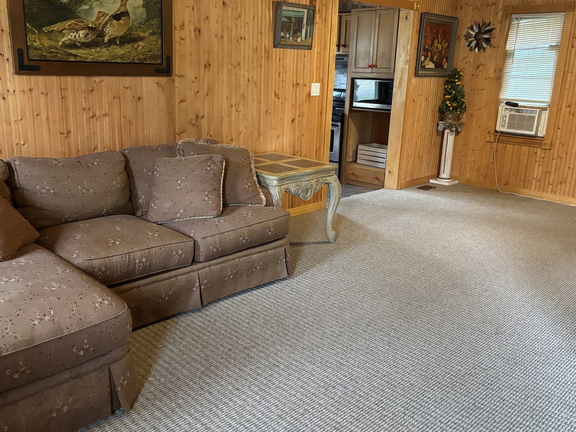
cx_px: 282
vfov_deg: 44.2
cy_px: 202
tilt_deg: -14.7
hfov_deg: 56.8
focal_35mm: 32
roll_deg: -2.5
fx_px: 533
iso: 500
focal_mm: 5.96
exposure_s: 1/60
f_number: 1.6
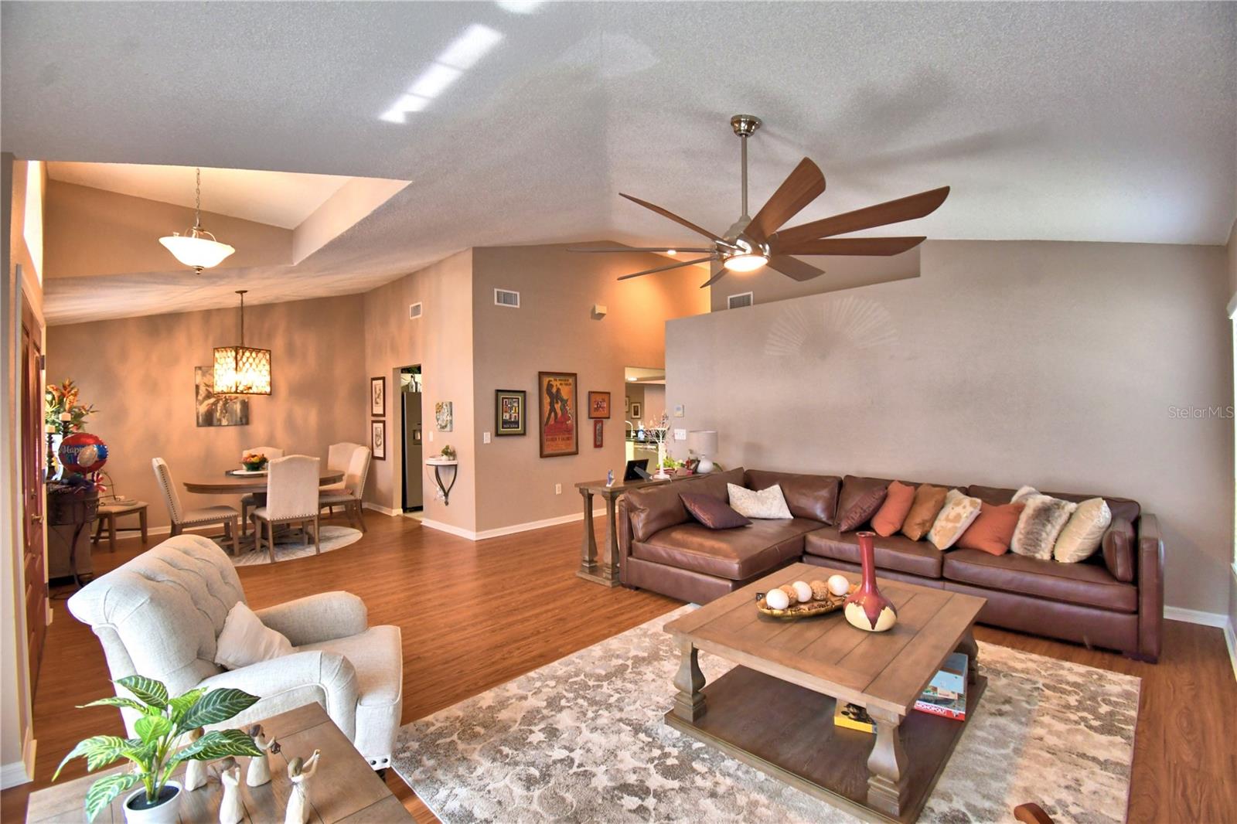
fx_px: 515
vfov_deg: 77.3
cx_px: 618
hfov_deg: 100.4
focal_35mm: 15
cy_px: 412
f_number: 4.5
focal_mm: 10
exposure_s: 1/30
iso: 900
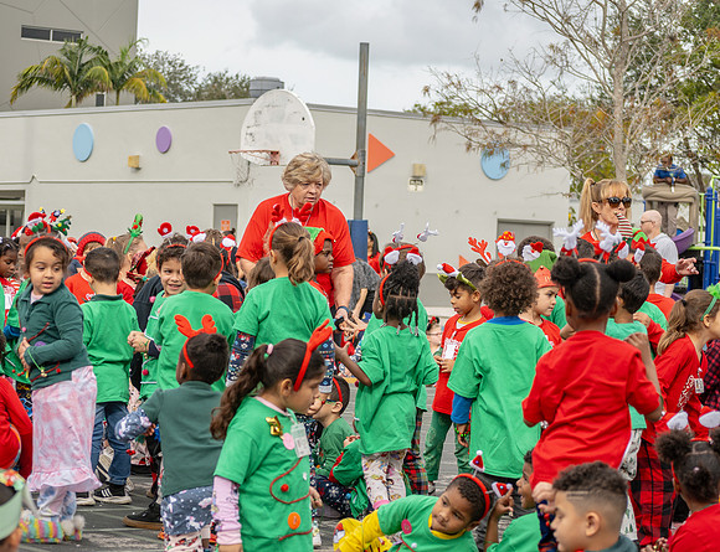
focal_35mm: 112
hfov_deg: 17.4
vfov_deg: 13.4
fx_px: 2348
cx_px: 306
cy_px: 276
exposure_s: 1/250
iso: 110
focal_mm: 68
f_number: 5.6
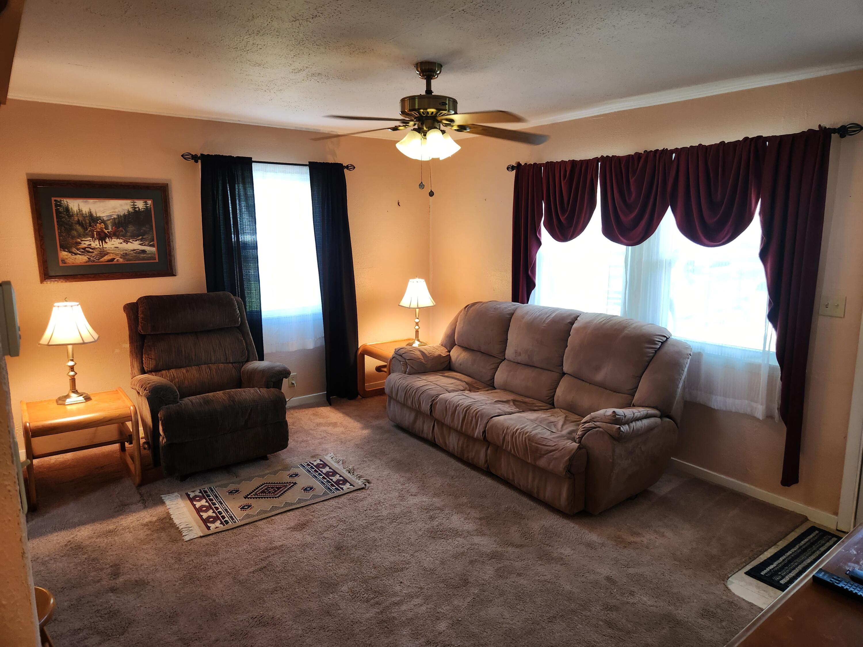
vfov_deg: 58.9
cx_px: 432
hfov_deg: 73.9
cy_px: 324
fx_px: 573
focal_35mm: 23
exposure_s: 1/120
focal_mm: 5.4
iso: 160
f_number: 1.8
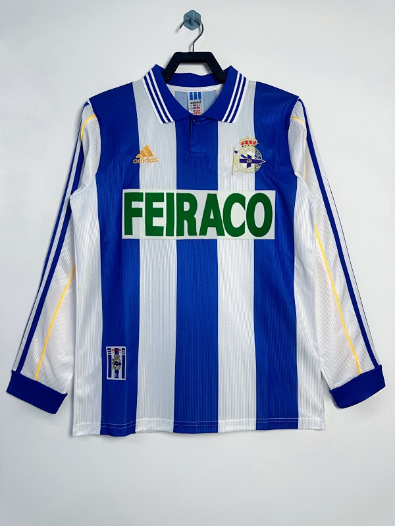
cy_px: 263
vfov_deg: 71.6
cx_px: 198
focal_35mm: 24
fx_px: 365
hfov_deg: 56.8
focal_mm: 6.86
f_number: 1.78
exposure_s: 1/184
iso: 64
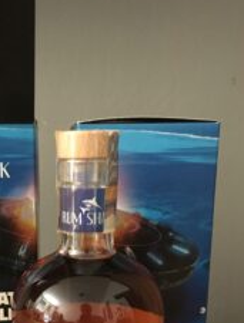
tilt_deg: -15.5
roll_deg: -1.2
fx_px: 478
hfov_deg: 28.1
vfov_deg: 36.0
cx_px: 53
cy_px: 265
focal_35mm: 51
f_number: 2.2
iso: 500
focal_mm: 4.15
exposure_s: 1/17
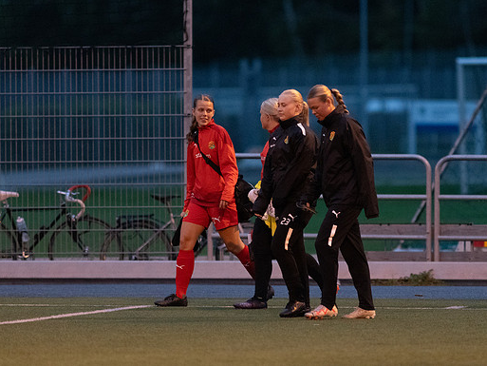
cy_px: 183
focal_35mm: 503
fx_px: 7078
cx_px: 272
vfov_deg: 3.0
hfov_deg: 3.9
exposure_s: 1/1000
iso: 8000
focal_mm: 300
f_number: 3.2
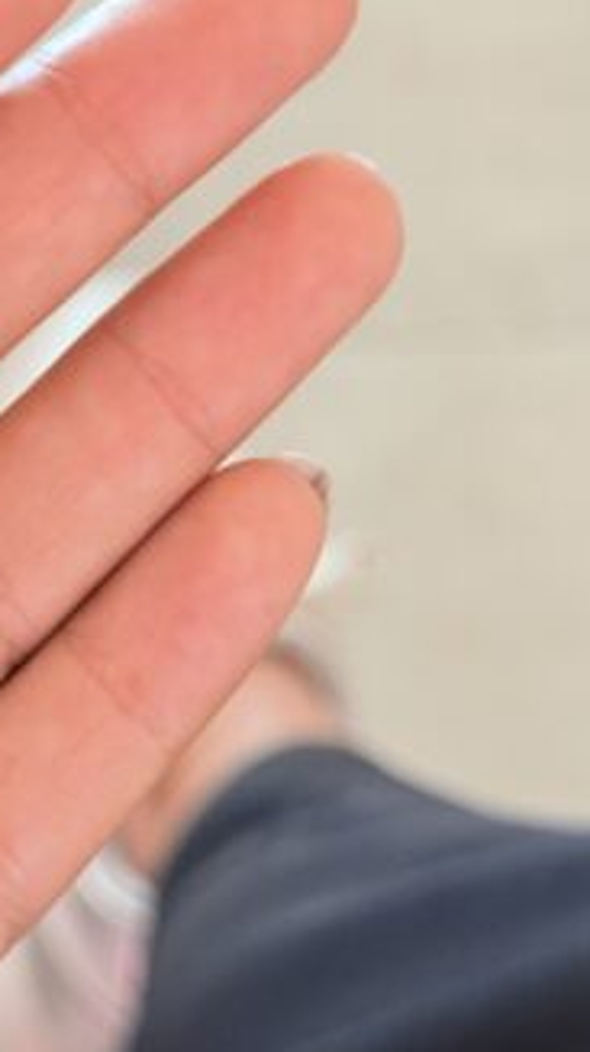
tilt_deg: -52.8
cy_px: 350
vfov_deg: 23.1
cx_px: -81
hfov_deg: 12.9
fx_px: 2563
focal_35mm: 92
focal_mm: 6.76
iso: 200
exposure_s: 1/60
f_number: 1.78
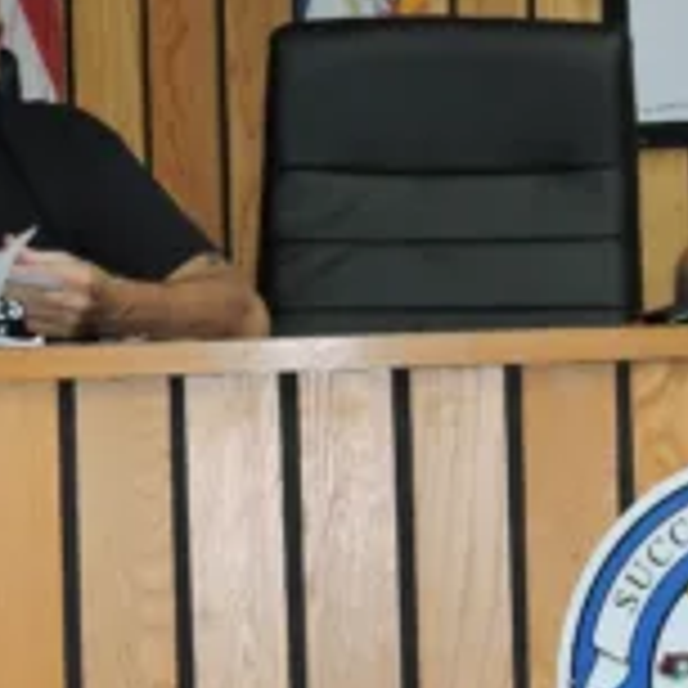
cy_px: 76
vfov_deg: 6.3
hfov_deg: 6.3
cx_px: 549
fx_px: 6229
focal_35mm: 277
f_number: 4.2
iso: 500
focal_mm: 21.4
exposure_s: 1/60
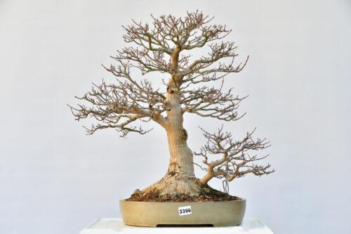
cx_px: 176
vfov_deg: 14.1
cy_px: 117
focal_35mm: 97
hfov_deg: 21.0
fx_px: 945
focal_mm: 65
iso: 160
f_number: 9
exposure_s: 1/30
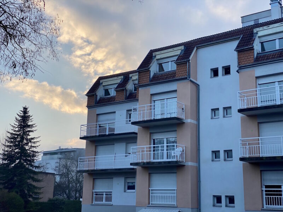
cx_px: 142
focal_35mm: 52
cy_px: 106
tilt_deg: +14.0
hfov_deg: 36.8
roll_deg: -1.3
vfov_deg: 28.0
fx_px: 425
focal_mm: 6
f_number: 2
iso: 20
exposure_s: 1/539
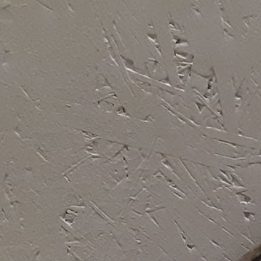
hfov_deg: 11.1
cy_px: 499
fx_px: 1117
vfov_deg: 12.0
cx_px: 637
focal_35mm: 131
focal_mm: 3.93
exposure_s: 1/50
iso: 200
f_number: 1.7
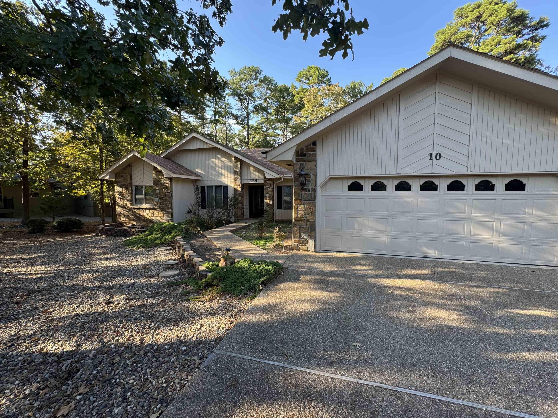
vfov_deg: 85.7
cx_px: 279
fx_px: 226
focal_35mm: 14
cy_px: 209
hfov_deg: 102.1
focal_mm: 2.22
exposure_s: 1/157
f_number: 2.2
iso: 40
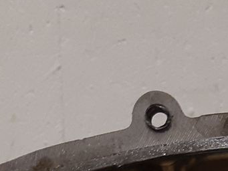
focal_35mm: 156
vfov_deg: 8.3
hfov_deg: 12.2
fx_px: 1028
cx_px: 305
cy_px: 476
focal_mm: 3.93
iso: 160
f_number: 1.7
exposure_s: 1/50
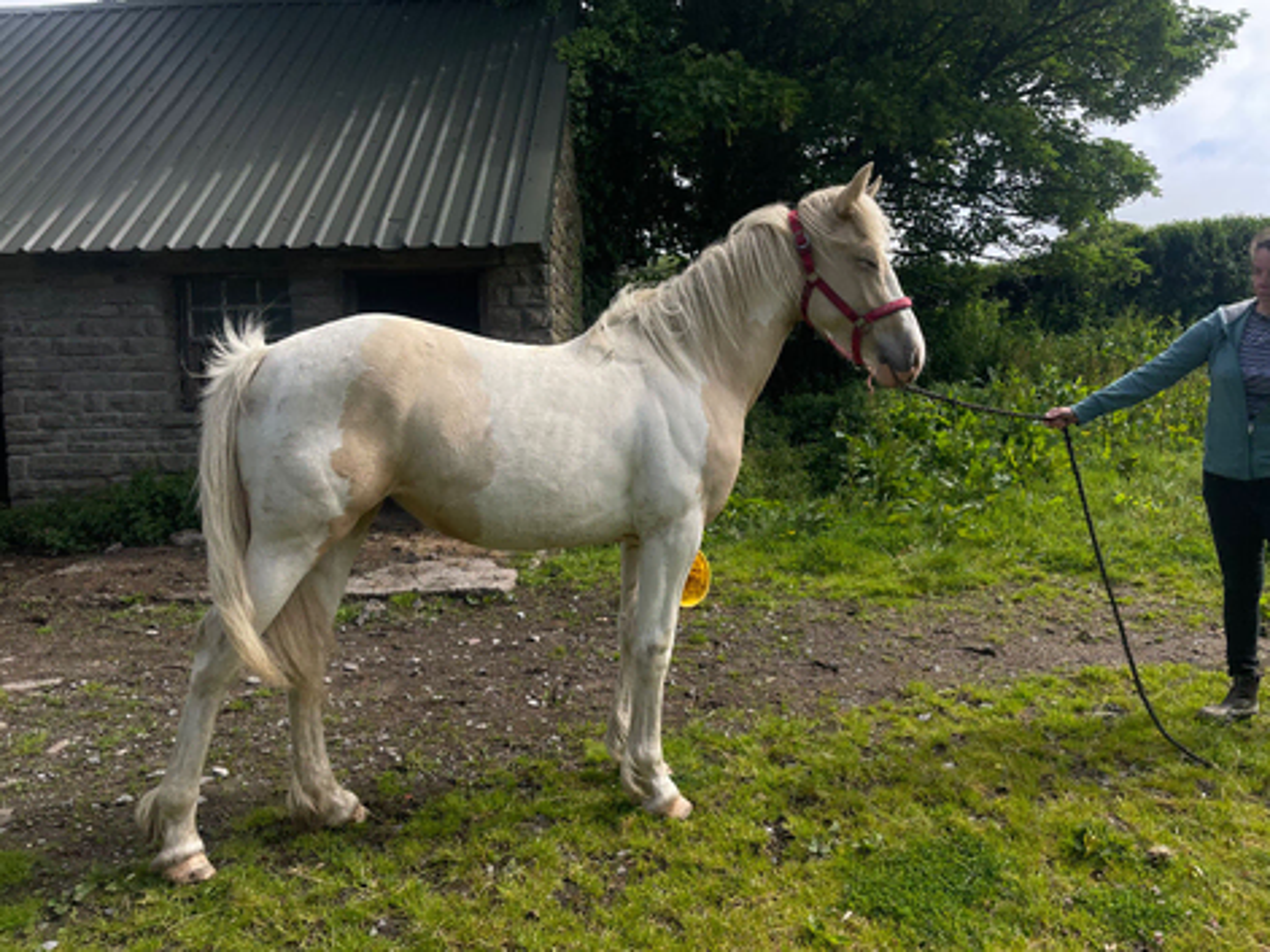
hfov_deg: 67.3
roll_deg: +2.2
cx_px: 635
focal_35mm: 26
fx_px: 954
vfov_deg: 53.0
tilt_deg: -1.7
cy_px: 476
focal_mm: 4.2
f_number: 1.6
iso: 32
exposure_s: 1/3300
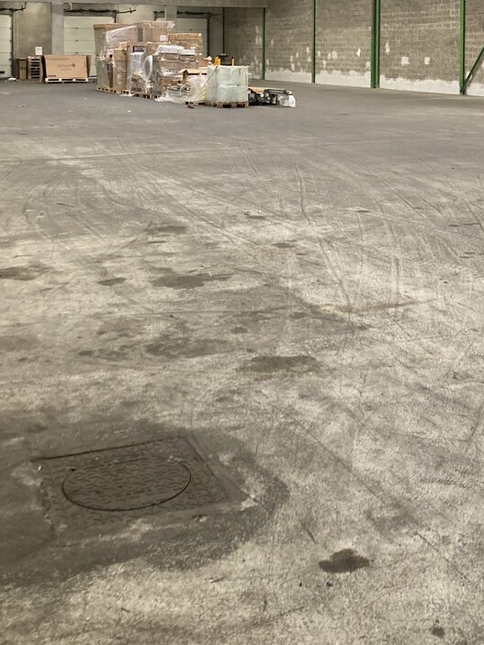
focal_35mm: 51
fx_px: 951
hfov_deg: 28.5
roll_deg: +1.6
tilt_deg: -0.6
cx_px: 286
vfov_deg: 35.6
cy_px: 82
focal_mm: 3.99
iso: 125
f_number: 1.8
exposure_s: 1/50
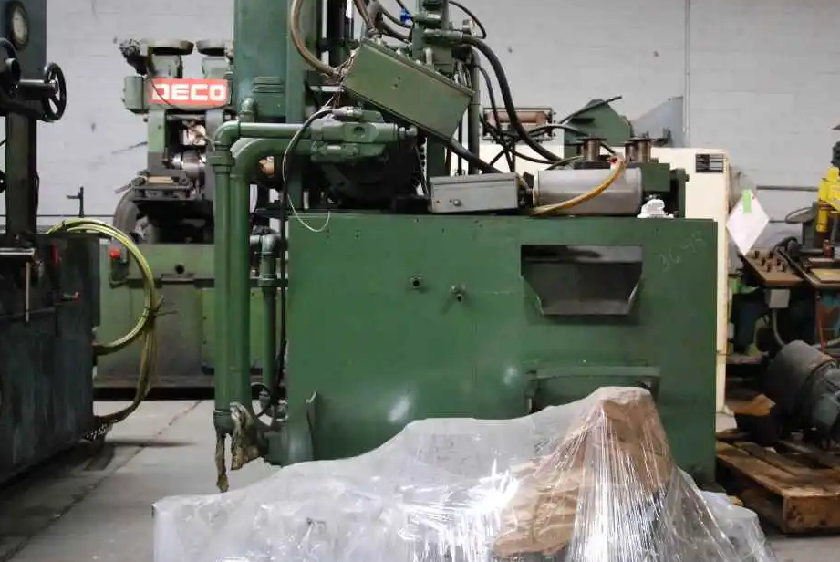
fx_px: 1004
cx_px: 493
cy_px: 252
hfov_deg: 45.2
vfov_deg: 31.2
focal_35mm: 43
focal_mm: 22
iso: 1600
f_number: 3.8
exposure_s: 1/20
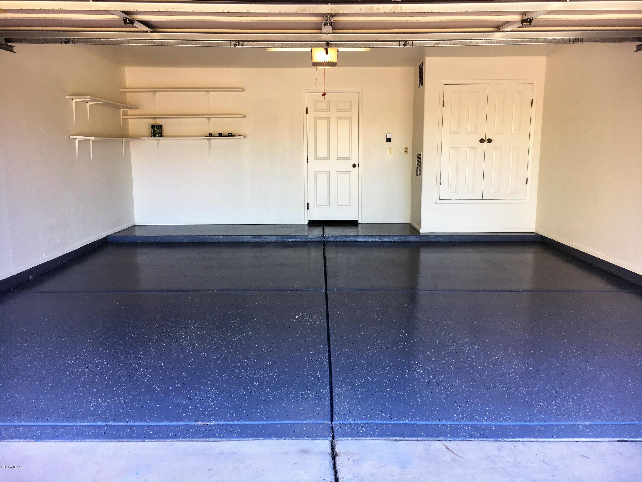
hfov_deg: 61.7
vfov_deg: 48.2
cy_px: 241
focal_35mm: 29
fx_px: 538
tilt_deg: -10.5
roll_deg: -0.1
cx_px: 321
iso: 25
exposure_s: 1/120
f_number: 2.2
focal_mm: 4.15
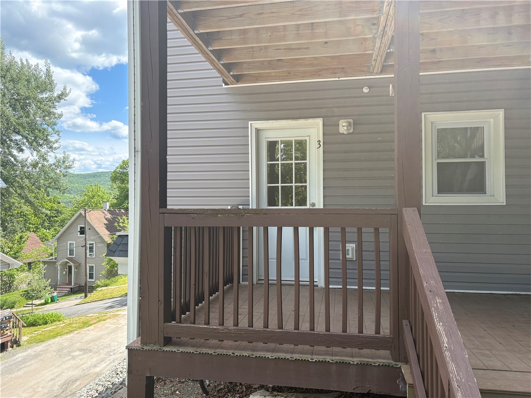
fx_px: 399
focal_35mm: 26
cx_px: 266
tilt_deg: +0.8
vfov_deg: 53.1
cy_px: 199
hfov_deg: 67.3
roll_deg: +1.9
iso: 64
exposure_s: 1/1155
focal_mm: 5.96
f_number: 1.6
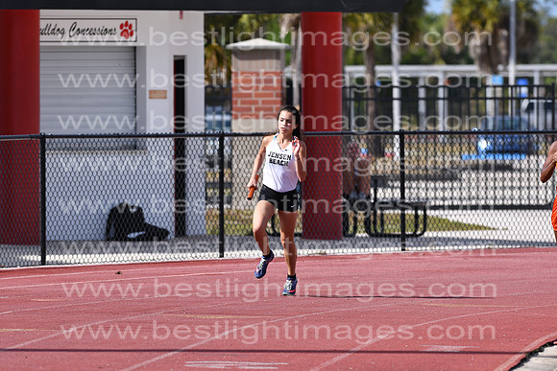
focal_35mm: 450
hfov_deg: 4.6
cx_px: 278
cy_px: 186
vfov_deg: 3.1
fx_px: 6964
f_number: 5.6
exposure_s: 1/800
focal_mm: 300
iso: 100
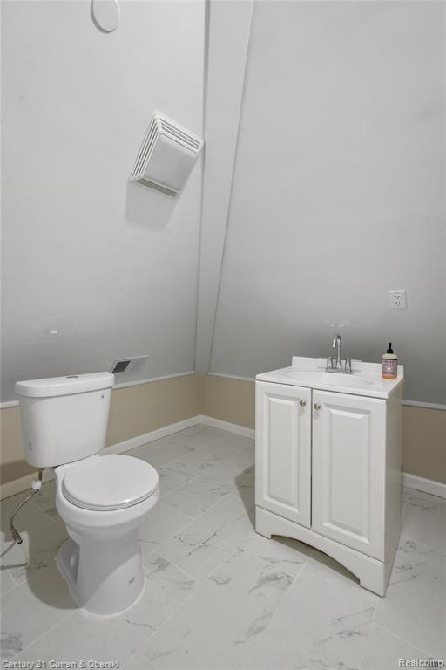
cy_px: 335
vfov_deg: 100.4
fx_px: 279
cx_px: 223
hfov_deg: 77.3
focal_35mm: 15
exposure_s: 1/4
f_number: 10
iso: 800
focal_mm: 10
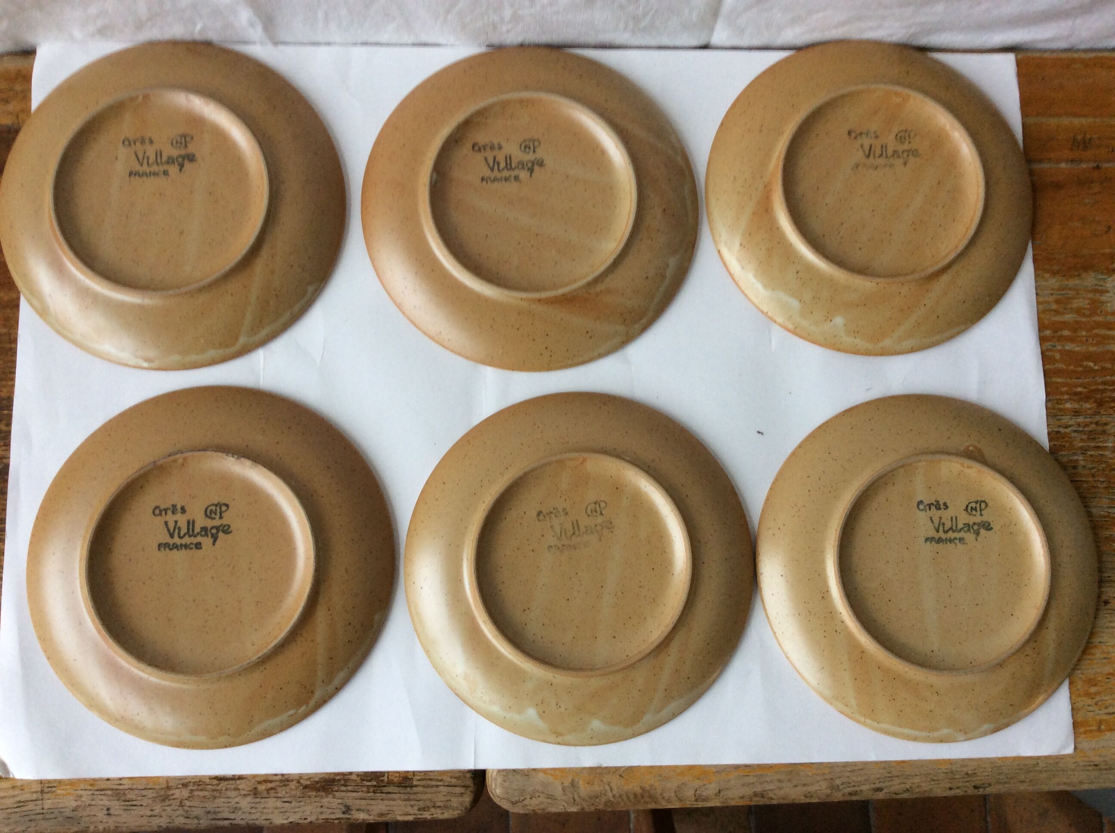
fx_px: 1029
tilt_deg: -81.9
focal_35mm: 32
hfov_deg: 56.9
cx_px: 558
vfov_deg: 44.1
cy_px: 416
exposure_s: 1/24
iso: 64
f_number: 2.4
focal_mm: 3.3
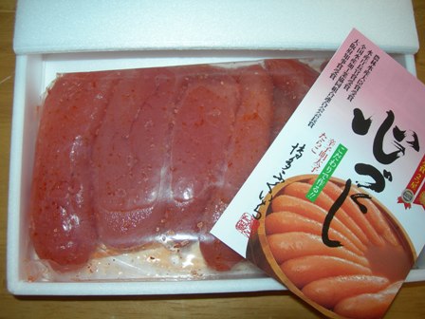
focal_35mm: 38
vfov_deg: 37.7
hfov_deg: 49.0
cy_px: 160
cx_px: 212
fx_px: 467
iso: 50
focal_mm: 7.8
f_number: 2.8
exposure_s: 1/60.1
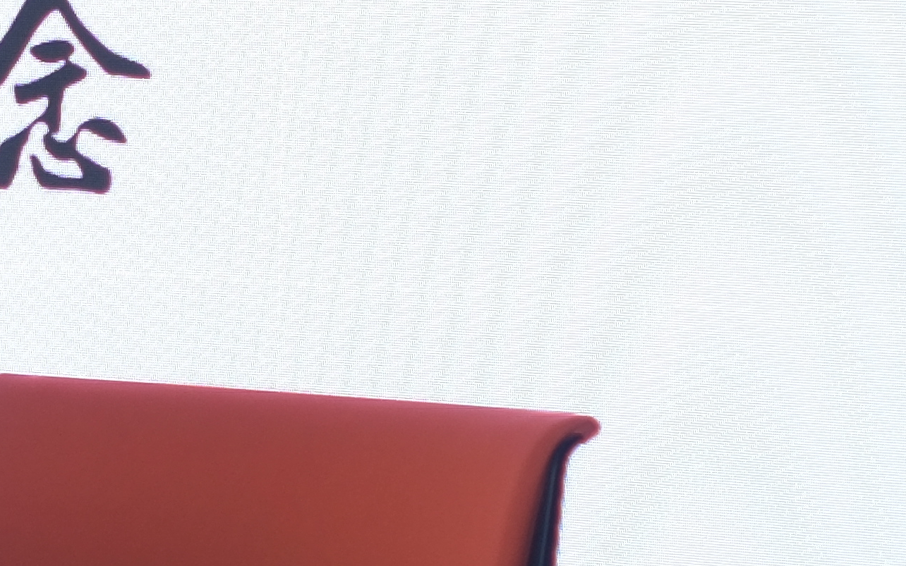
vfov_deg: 3.5
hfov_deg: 5.6
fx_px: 9088
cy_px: -460
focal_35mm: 368
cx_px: -669
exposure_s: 1/85
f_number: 2.8
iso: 160
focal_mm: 40.3
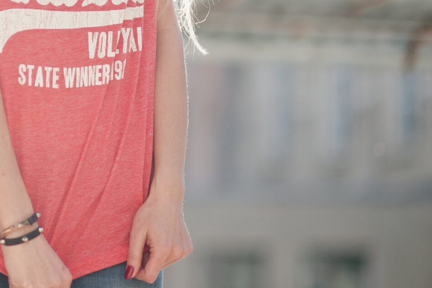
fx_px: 2758
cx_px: -44
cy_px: -8
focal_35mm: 230
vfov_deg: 5.9
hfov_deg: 8.9
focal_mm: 85
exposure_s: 1/8000
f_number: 1.4
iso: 200
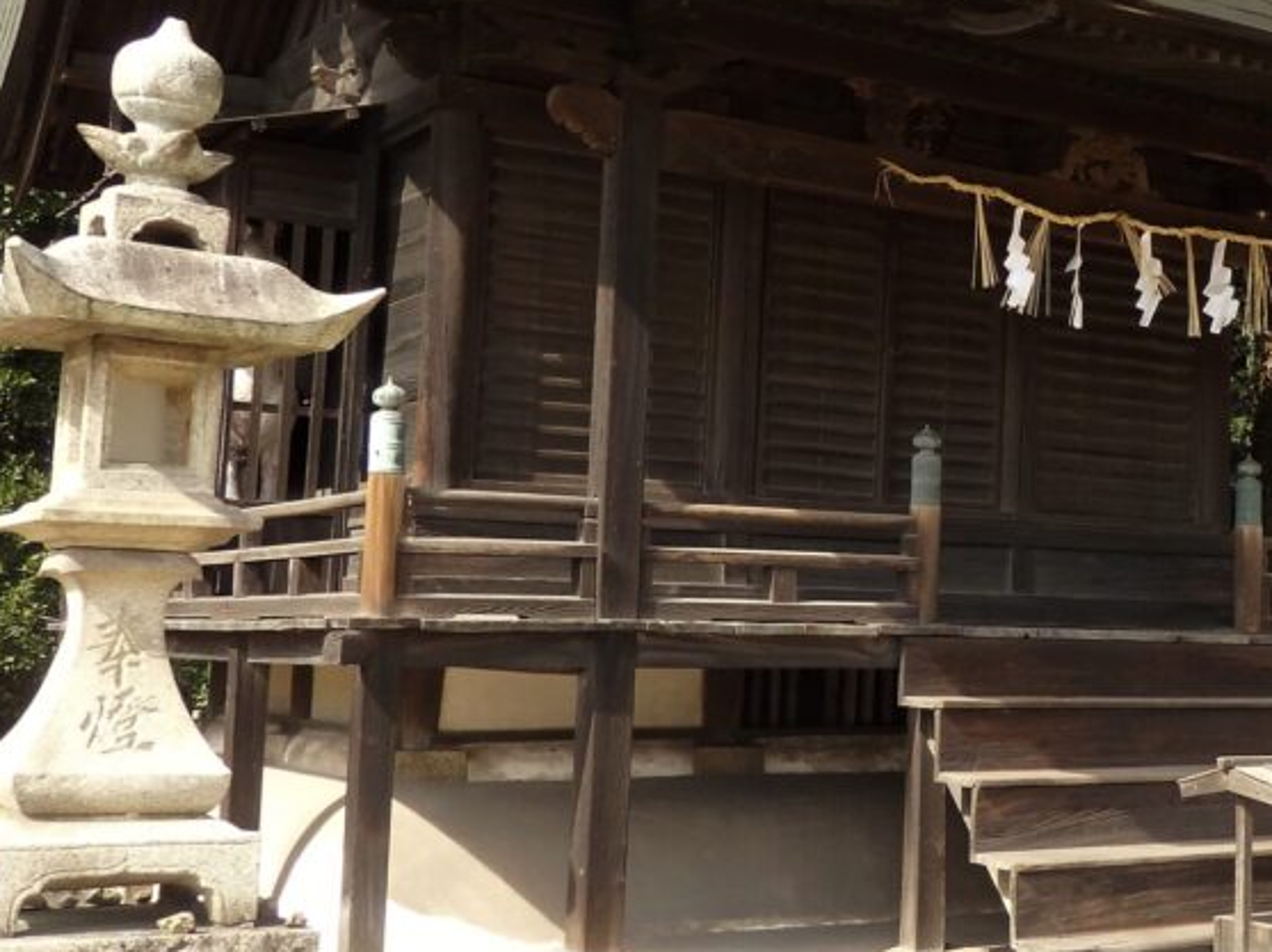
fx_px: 1689
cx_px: 1000
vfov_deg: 31.0
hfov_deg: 39.8
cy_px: 242
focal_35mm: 46
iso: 125
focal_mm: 4.5
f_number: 3
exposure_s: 1/320
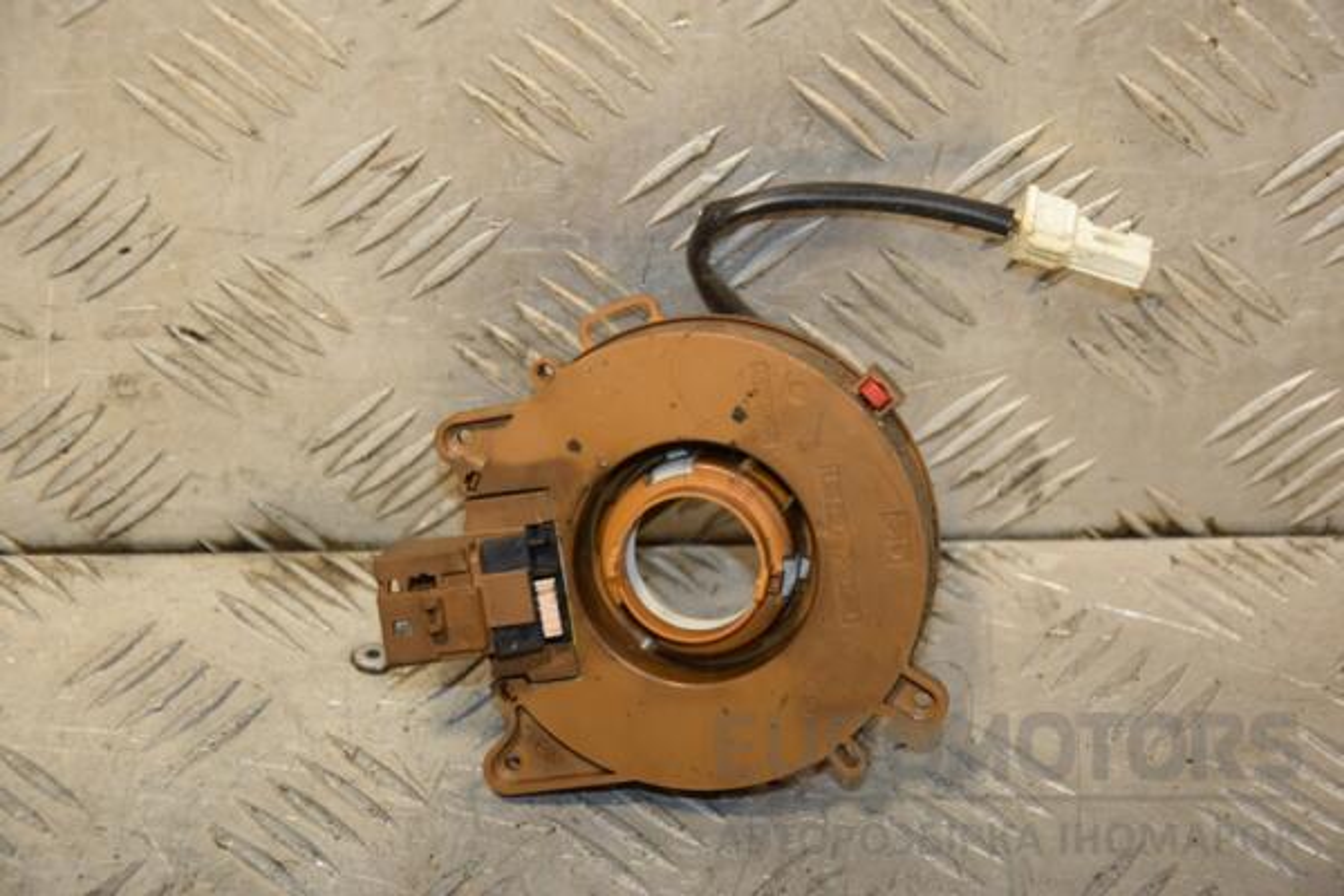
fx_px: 3696
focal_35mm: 99
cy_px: 448
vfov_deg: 13.8
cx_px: 672
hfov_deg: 20.6
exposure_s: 1/200
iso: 800
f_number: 5.6
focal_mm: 66
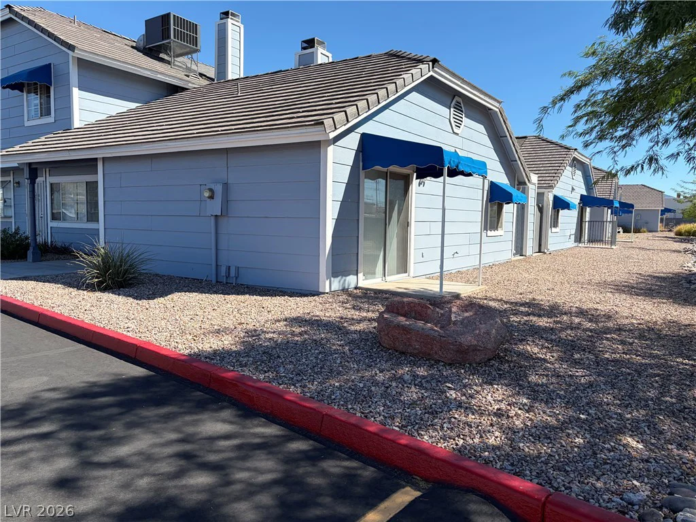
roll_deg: -0.5
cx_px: 348
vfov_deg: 53.1
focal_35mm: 26
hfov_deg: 67.3
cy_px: 261
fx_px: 523
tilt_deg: -4.5
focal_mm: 5.96
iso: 50
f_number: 1.6
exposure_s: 1/2639
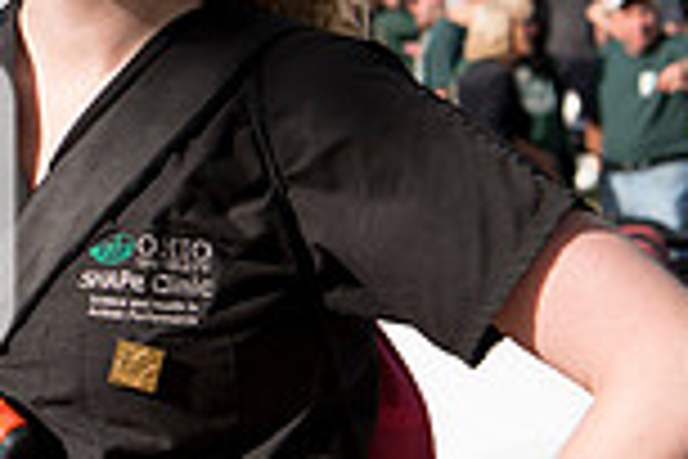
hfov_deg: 10.9
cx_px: -324
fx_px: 3478
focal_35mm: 182
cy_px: 250
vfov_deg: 7.5
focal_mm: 48
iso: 250
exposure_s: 1/1250
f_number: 4.5
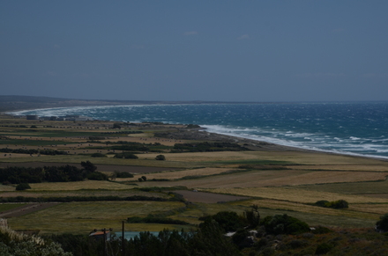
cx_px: 194
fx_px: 1000
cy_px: 128
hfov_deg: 22.0
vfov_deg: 14.6
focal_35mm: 93
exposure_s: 1/1000
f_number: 8
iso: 100
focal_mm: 62
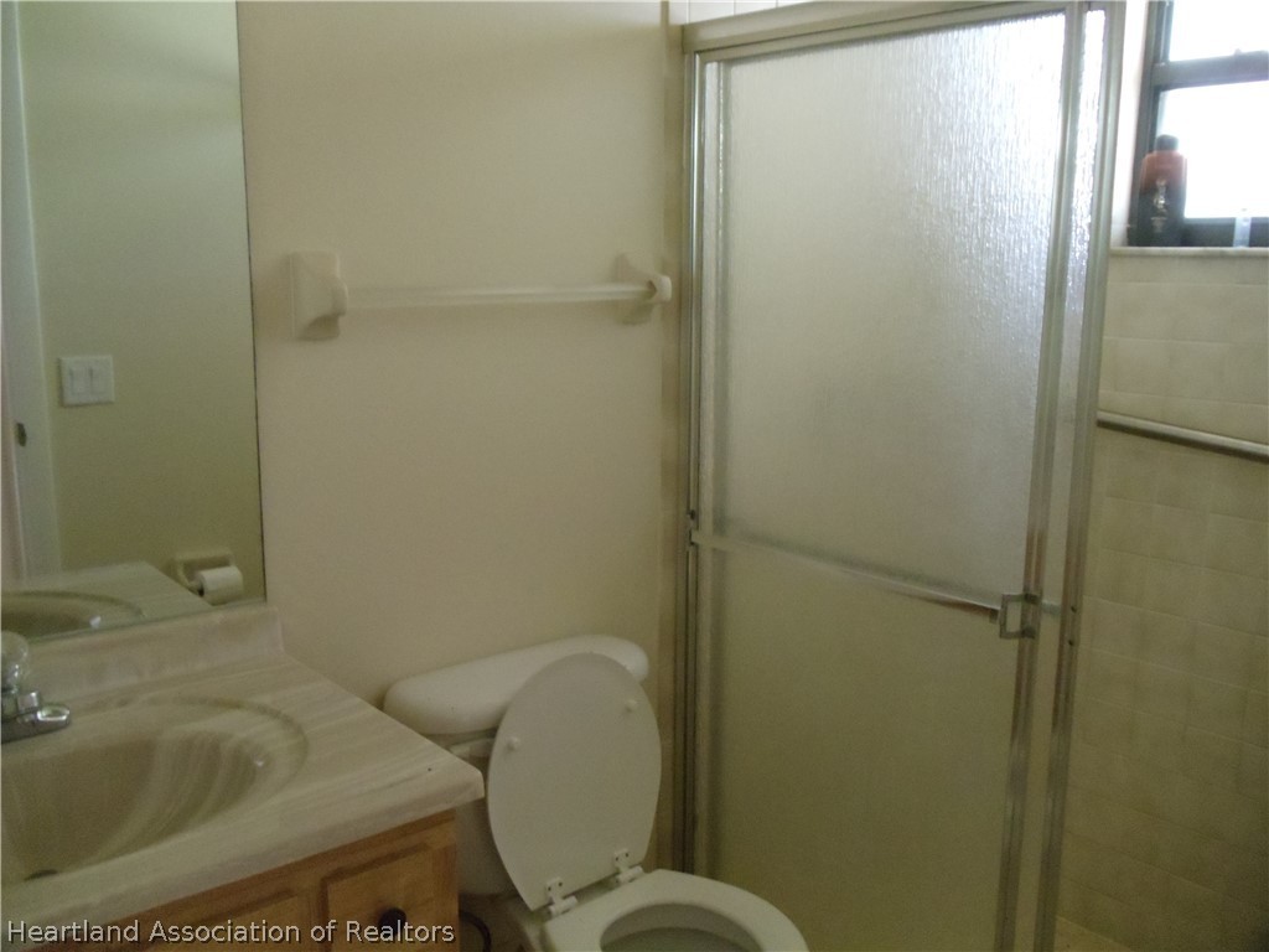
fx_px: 1613
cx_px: 634
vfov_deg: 32.9
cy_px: 476
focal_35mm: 44
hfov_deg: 42.9
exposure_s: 1/13
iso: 800
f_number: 3.5
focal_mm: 6
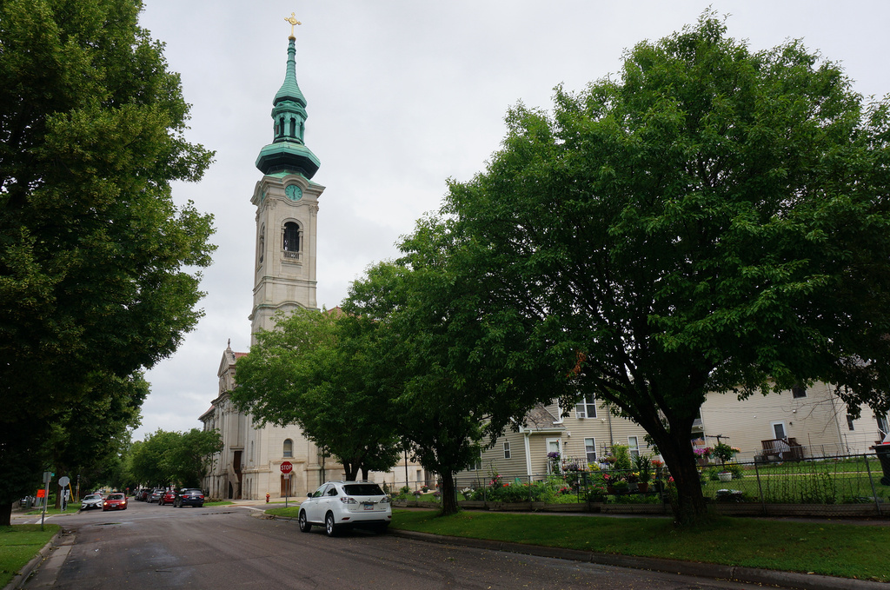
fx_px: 592
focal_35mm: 24
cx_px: 445
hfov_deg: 73.8
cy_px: 295
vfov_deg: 53.0
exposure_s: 1/125
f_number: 13
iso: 100
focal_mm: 16
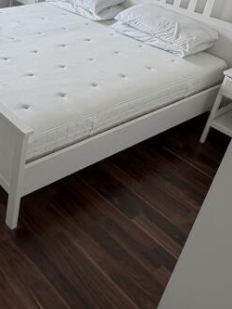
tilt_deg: -27.5
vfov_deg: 42.4
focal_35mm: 43
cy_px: 74
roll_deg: -3.4
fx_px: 384
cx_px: -20
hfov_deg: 30.3
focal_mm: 2.22
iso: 50
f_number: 2.2
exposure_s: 1/121
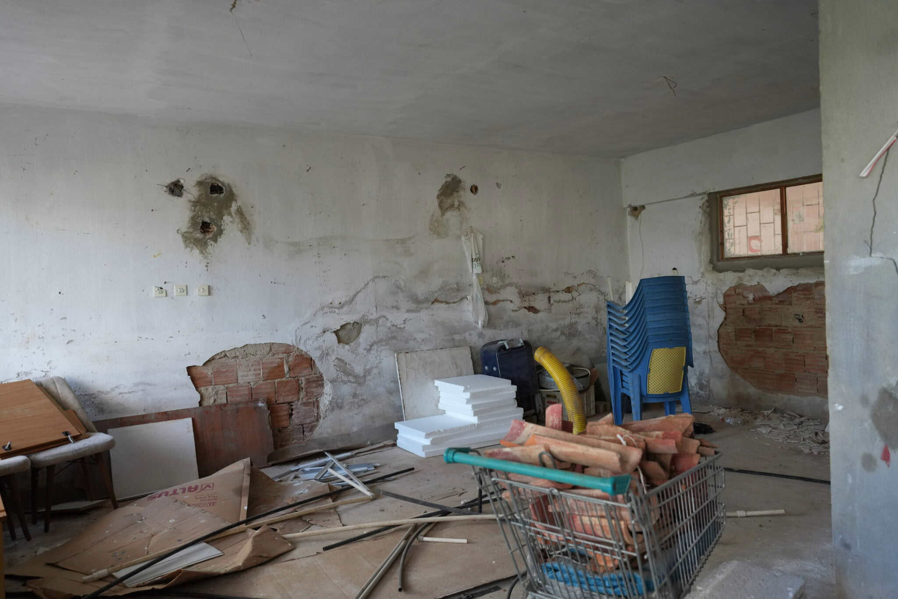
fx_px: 698
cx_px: 449
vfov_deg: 46.4
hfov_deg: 65.5
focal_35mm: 28
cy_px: 300
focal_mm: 28
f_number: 4
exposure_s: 1/160
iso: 1250
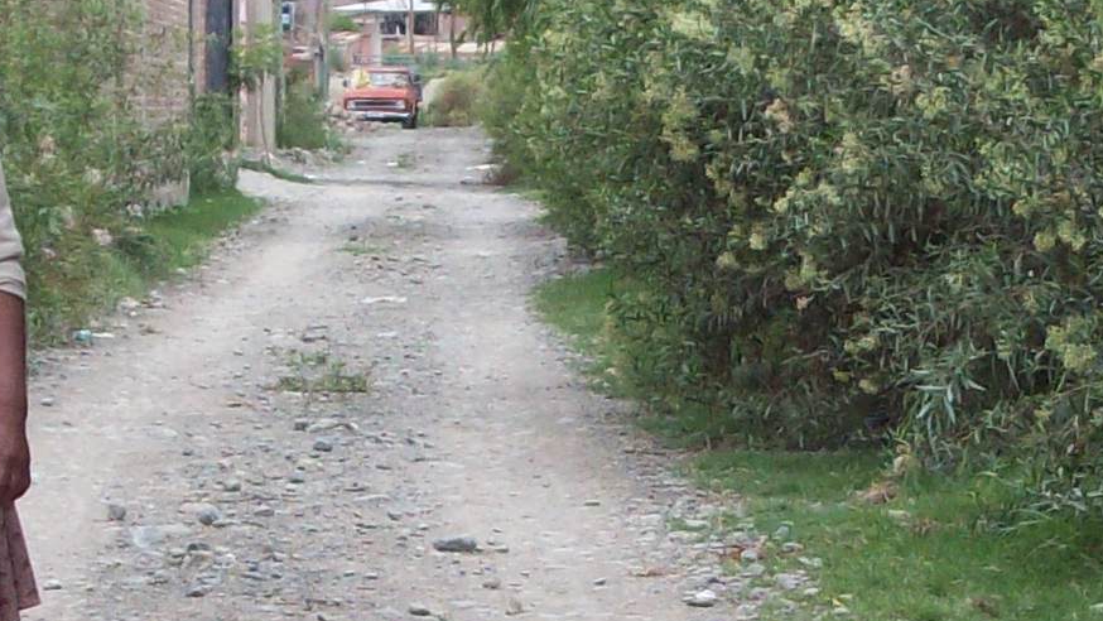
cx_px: 772
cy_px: 578
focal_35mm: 189
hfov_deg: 11.4
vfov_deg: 6.4
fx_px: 5529
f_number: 3.1
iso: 80
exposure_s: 1/461
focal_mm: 7.6
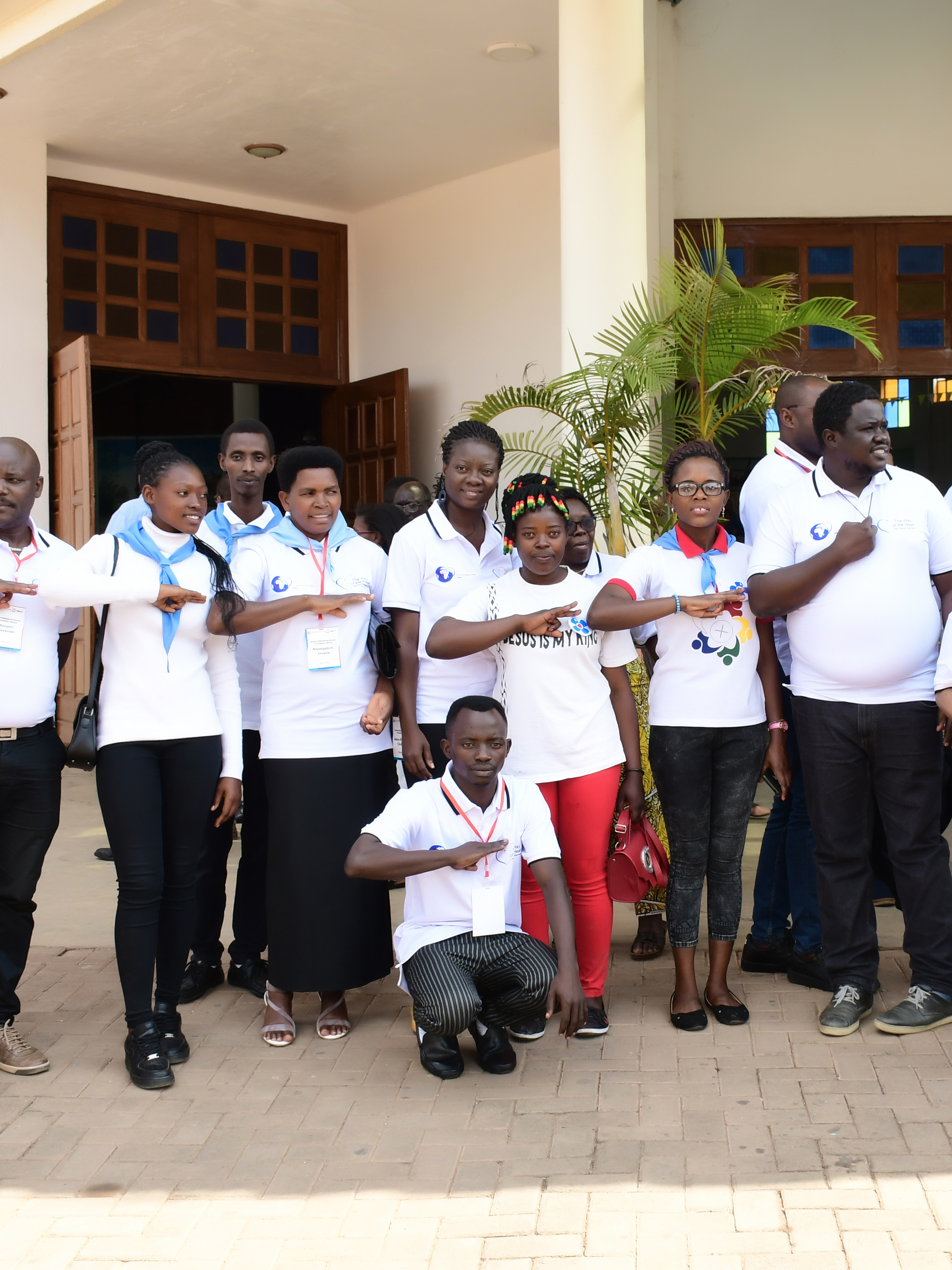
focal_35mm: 48
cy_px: 636
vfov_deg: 39.7
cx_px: 638
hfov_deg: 30.0
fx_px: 1760
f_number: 9
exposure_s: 1/125
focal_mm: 22
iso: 400
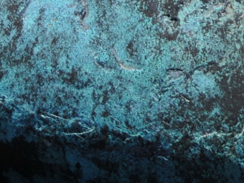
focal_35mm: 486
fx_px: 3426
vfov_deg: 3.0
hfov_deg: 4.0
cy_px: -270
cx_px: 468
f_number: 4.8
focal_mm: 56
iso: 200
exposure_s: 1/2000
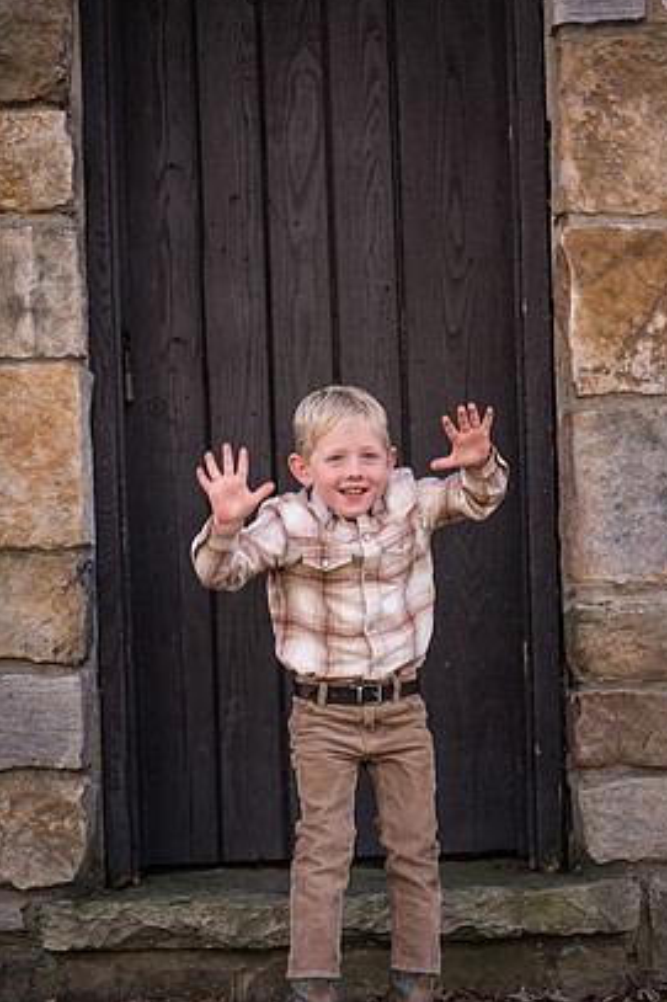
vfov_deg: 21.7
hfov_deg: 14.5
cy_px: 537
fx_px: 2614
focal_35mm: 94
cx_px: 362
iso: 320
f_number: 3.2
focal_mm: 85
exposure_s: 1/640
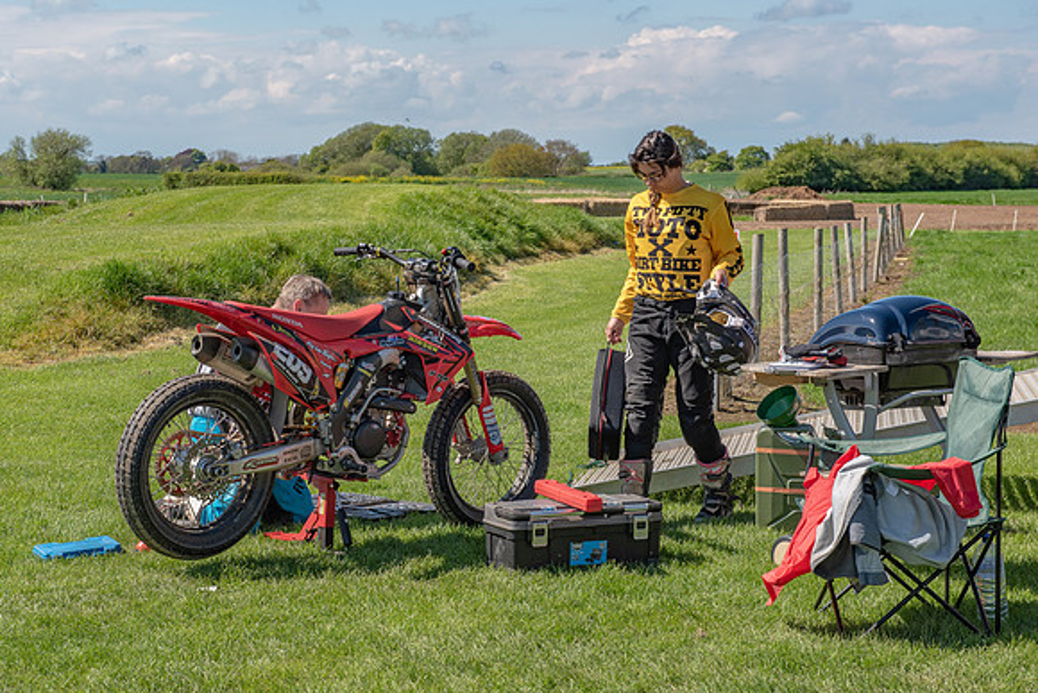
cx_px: 422
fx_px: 2396
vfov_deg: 16.4
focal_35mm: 83
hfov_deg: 24.4
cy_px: 411
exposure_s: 1/200
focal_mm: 70
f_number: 8
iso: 100
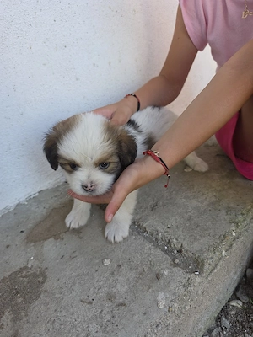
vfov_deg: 73.9
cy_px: 168
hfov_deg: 58.9
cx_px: 126
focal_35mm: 23
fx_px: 224
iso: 40
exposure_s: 1/182
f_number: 1.4
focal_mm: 6.5
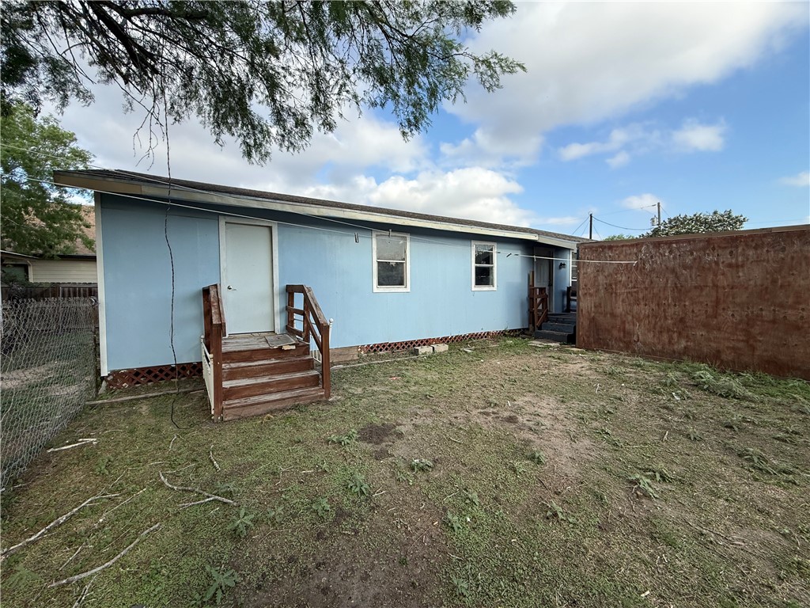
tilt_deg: -1.7
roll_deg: +0.8
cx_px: 405
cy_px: 304
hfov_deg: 102.1
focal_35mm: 14
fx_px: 328
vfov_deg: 85.7
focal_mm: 2.22
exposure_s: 1/1189
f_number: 2.2
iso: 50
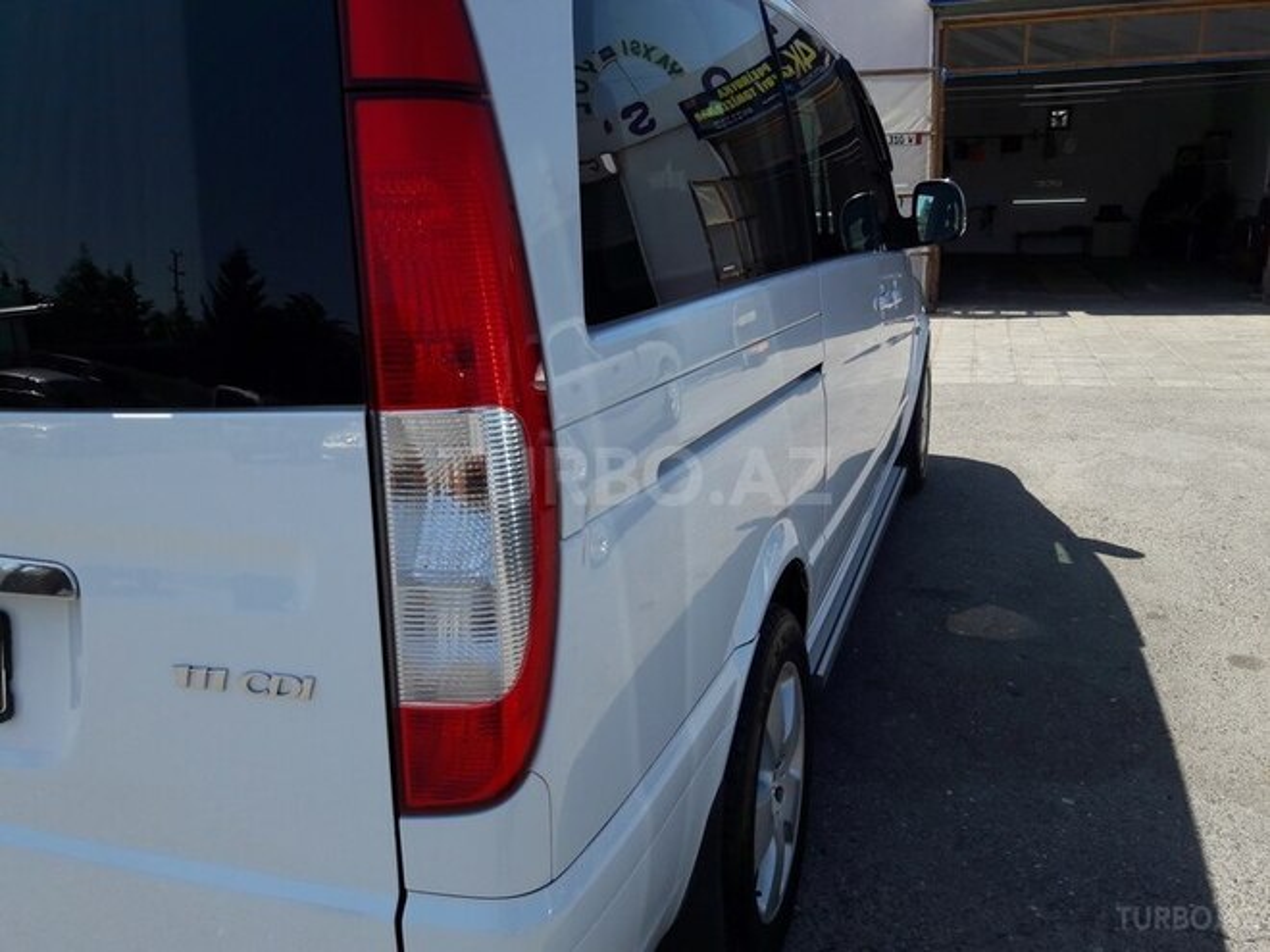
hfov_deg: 63.4
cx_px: 635
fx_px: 1027
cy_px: 476
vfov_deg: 49.7
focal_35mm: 28
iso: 40
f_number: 1.9
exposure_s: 1/1403
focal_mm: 3.7
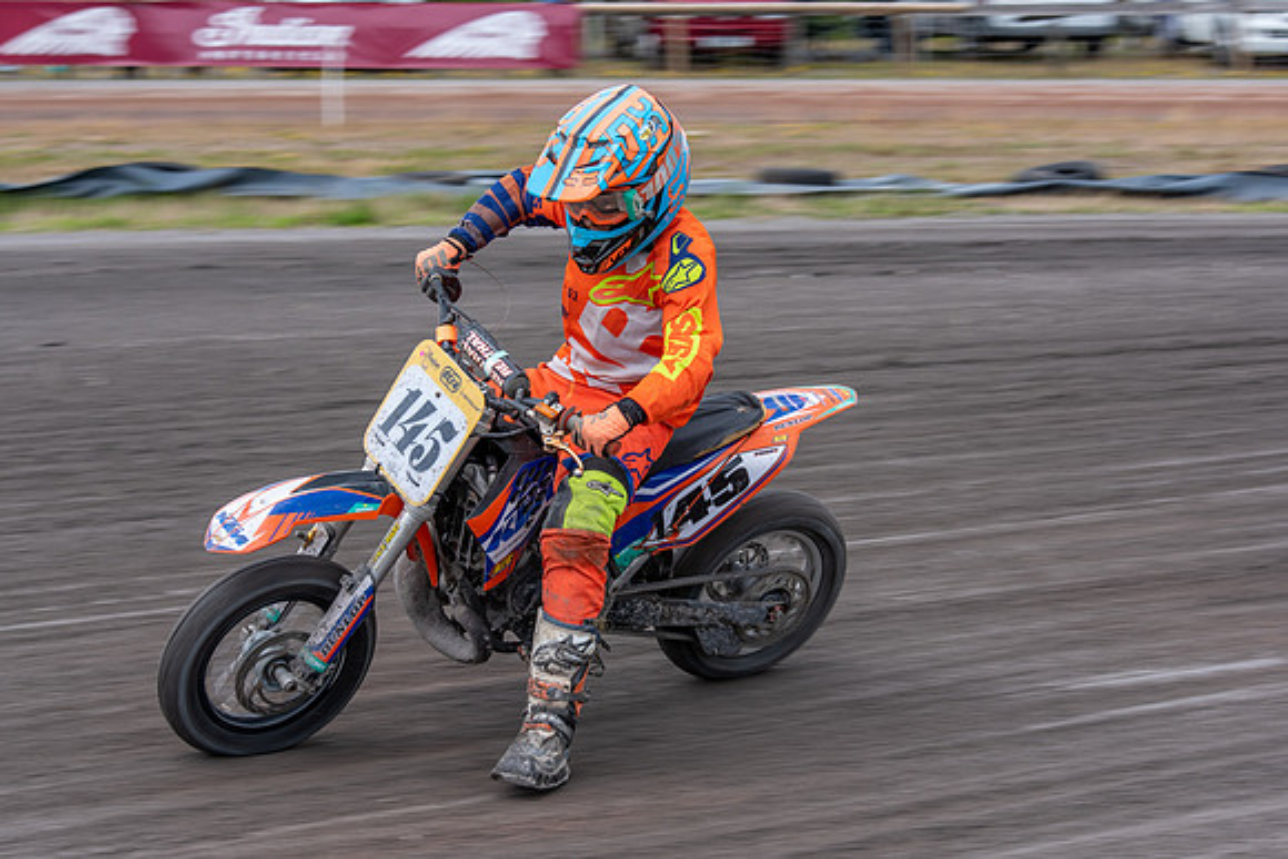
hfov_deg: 20.4
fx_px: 3574
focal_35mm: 100
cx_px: 644
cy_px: 430
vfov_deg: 13.7
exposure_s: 1/320
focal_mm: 82
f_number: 8
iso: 200
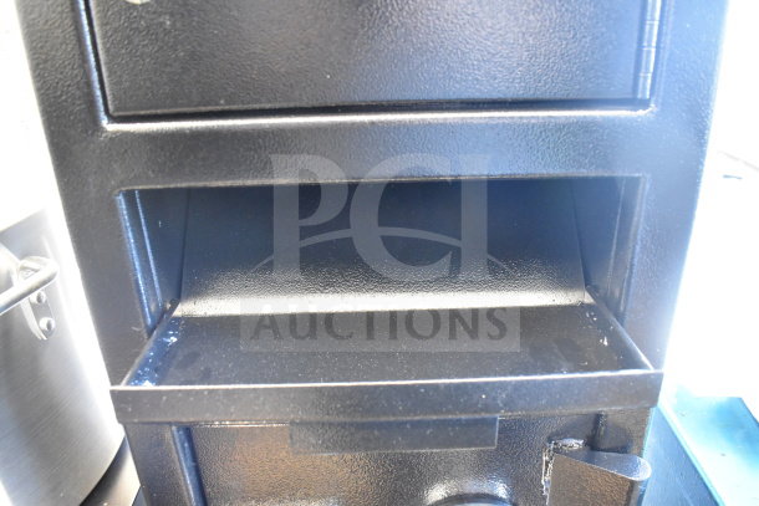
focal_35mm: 27
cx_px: 380
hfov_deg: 67.4
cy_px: 253
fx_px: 569
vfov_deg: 48.0
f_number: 3.5
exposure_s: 1/30
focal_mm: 18
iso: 6400
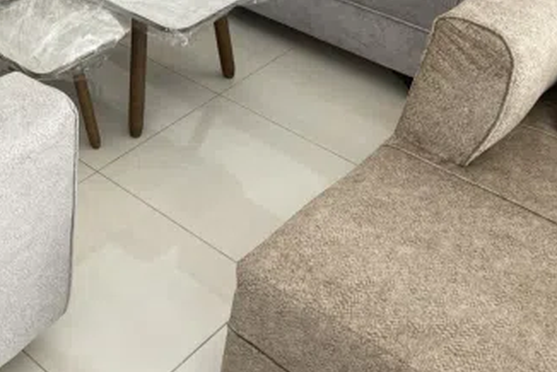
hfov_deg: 36.1
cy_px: 89
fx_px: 790
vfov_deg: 26.2
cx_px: 38
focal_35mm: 51
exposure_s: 1/100
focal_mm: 5.1
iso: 100
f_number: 1.6
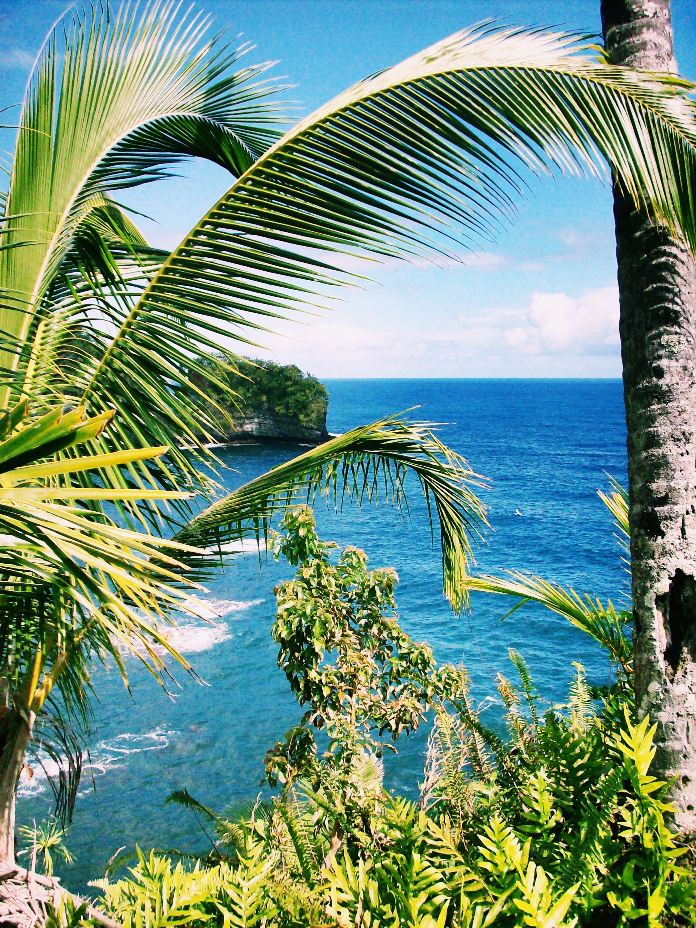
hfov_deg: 38.7
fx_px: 992
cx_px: 348
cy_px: 464
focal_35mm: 37
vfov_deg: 50.1
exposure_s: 1/615
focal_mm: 6.2
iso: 160
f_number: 5.6
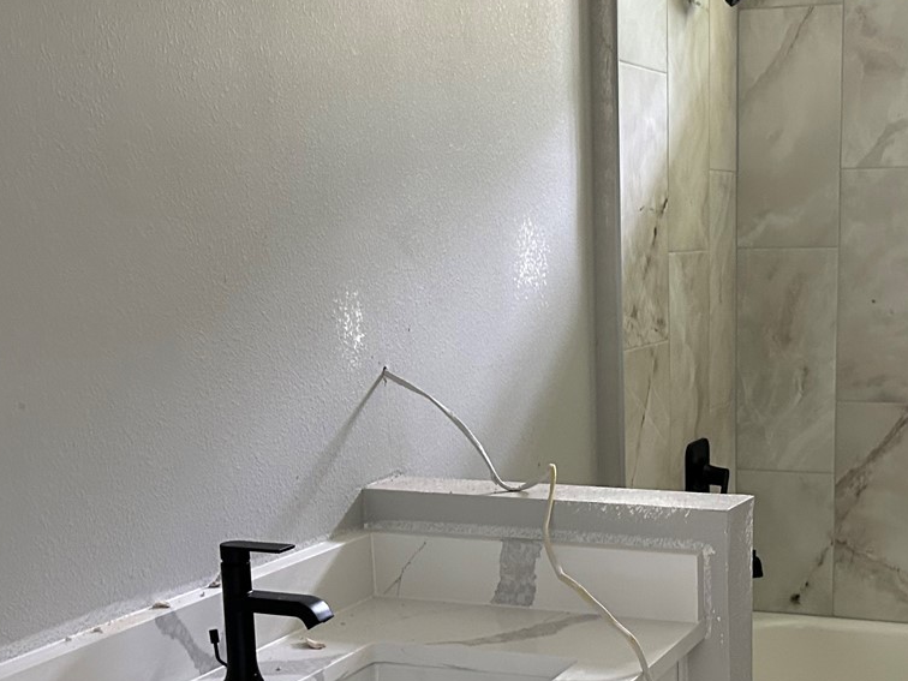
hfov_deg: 34.4
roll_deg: +1.1
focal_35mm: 55
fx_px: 1443
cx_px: 655
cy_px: 514
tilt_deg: -11.9
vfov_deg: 26.2
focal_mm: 5.7
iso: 500
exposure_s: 1/60
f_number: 1.5
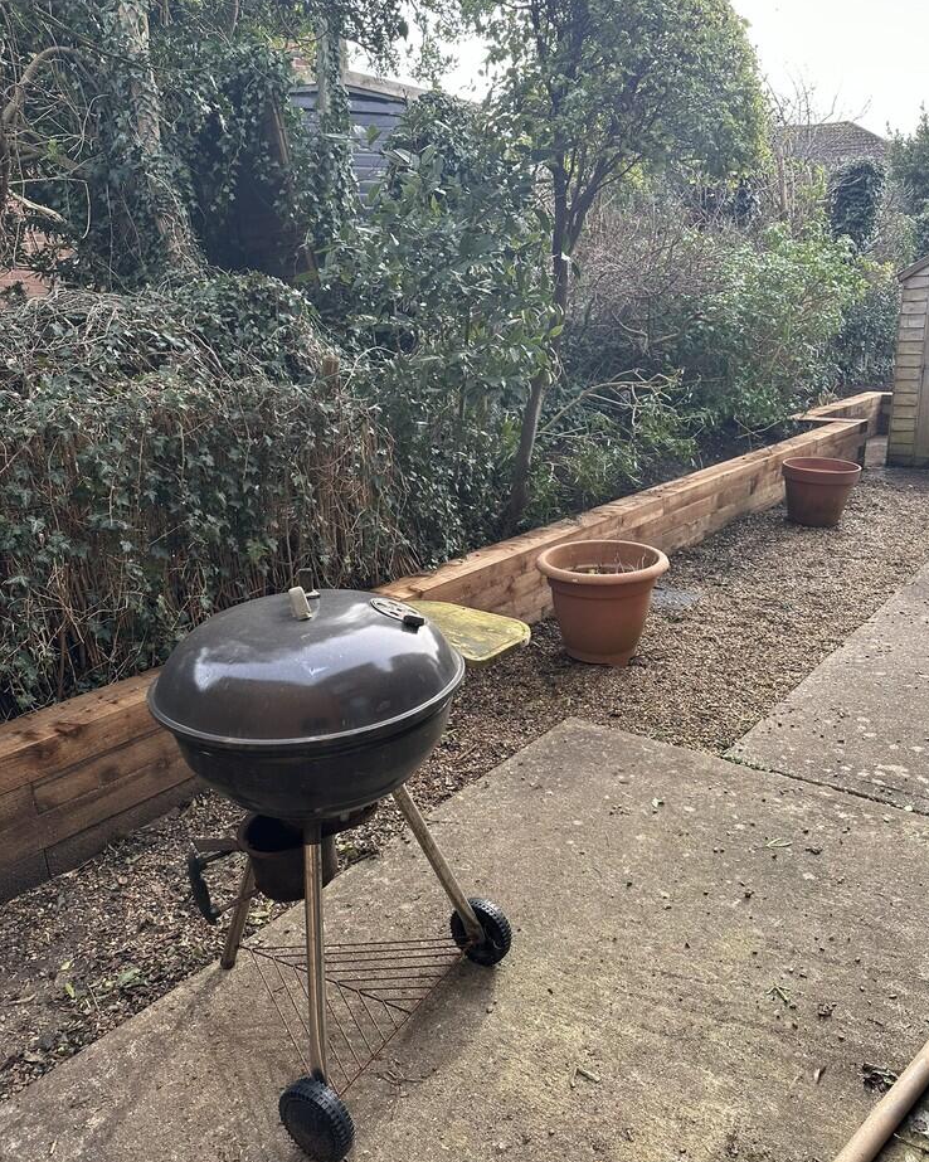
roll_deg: +1.2
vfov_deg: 66.0
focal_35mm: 26
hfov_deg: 54.9
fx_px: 894
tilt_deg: -16.7
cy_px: 597
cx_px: 481
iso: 80
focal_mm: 6.86
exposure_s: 1/361
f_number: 1.78
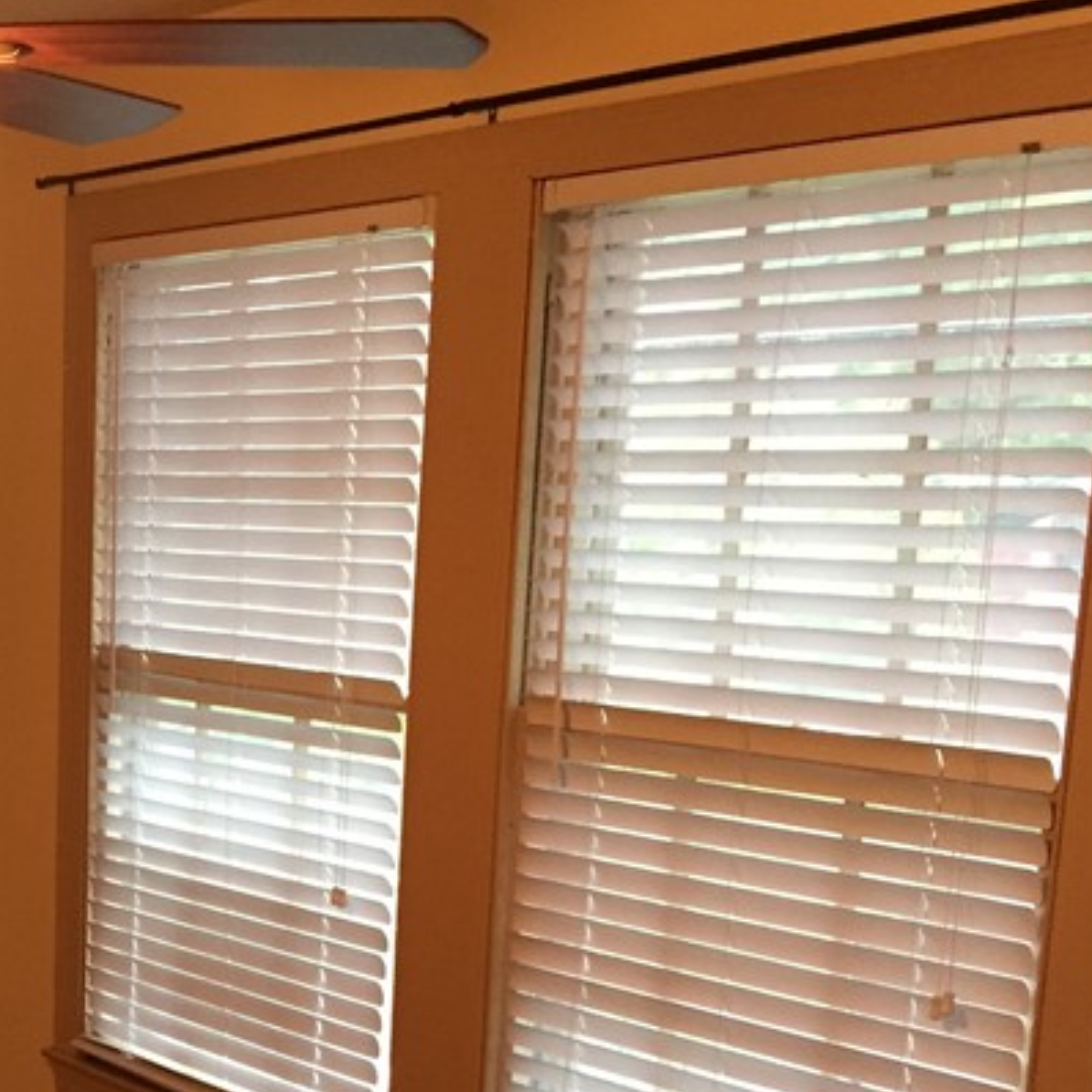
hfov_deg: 23.5
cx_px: -277
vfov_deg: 25.4
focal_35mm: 66
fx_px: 2356
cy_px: 969
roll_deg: -0.8
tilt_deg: -12.9
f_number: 2.2
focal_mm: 4.15
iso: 125
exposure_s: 1/30
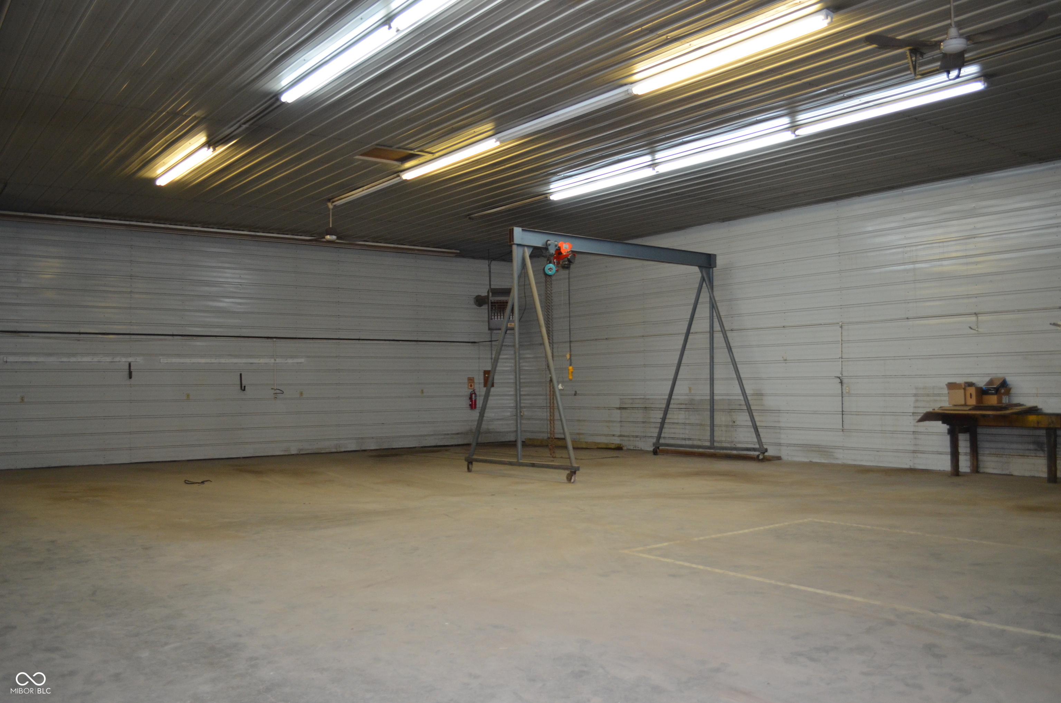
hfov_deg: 62.0
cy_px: 352
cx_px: 530
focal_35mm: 30
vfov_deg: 43.4
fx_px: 882
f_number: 3.8
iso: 900
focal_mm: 20
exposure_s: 1/60
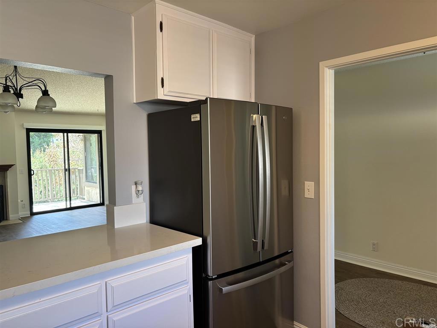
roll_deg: +0.6
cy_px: 164
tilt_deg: -2.8
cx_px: 218
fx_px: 328
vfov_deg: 53.1
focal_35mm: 26
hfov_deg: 67.3
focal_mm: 5.96
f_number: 1.6
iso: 125
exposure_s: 1/120
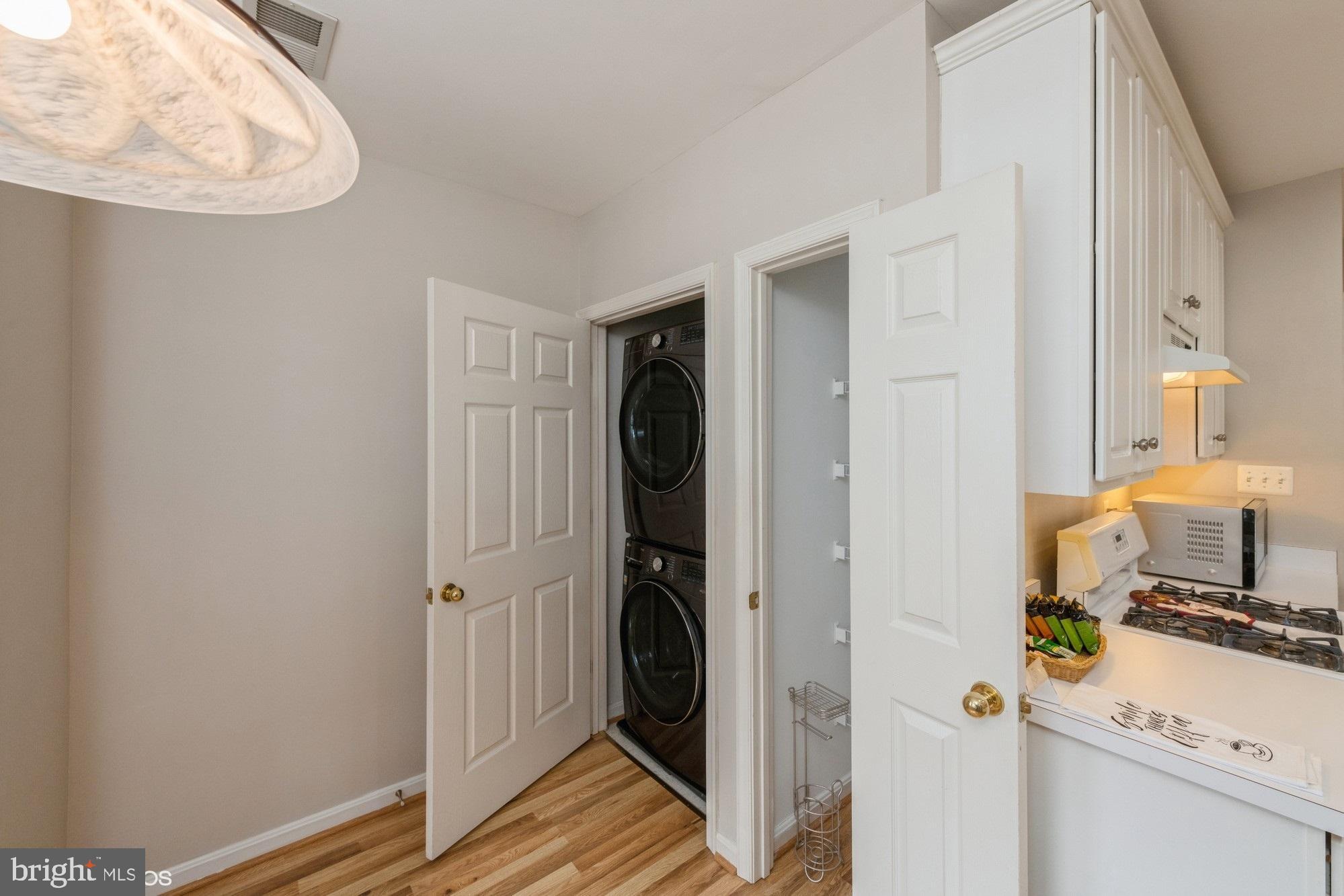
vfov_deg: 81.2
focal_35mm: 14
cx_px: 672
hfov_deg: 104.3
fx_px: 523
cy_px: 448
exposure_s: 1/40
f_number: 10
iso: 400
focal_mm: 14
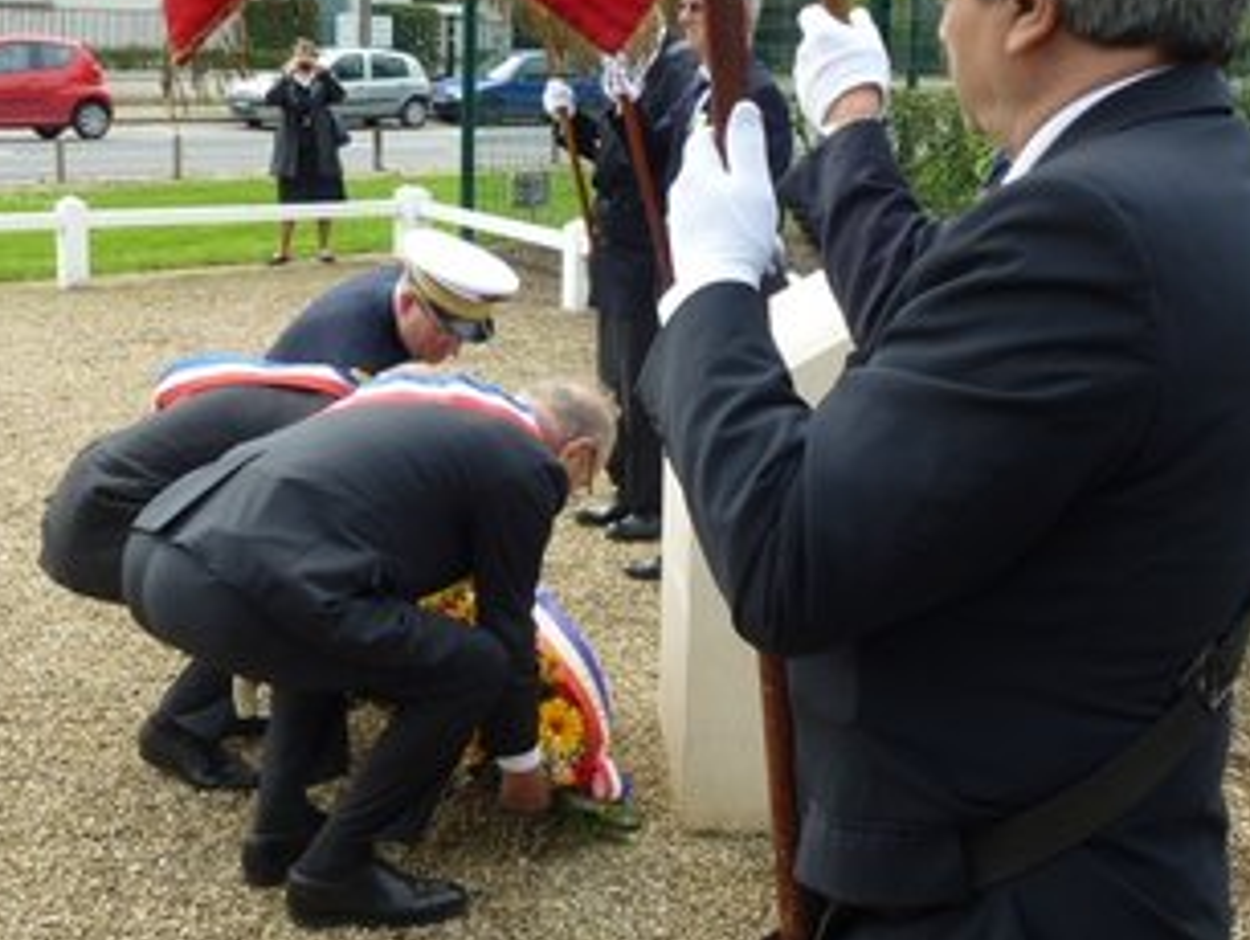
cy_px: 417
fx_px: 1699
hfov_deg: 40.3
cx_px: 535
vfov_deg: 30.9
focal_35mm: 47
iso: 100
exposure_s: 1/200
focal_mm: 6.4
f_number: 4
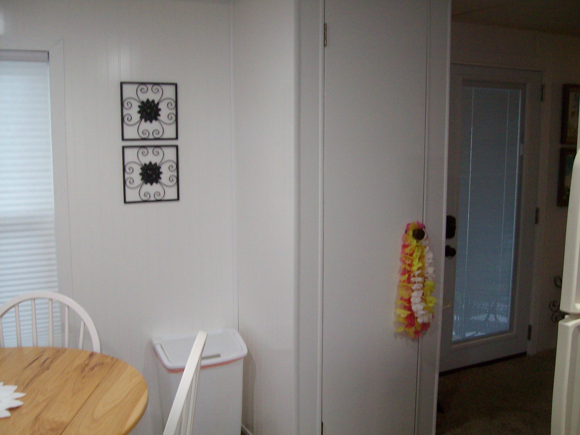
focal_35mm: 35
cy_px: 218
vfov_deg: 40.7
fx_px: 586
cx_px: 290
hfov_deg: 52.6
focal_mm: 5.8
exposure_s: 1/40
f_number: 2.8
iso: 200
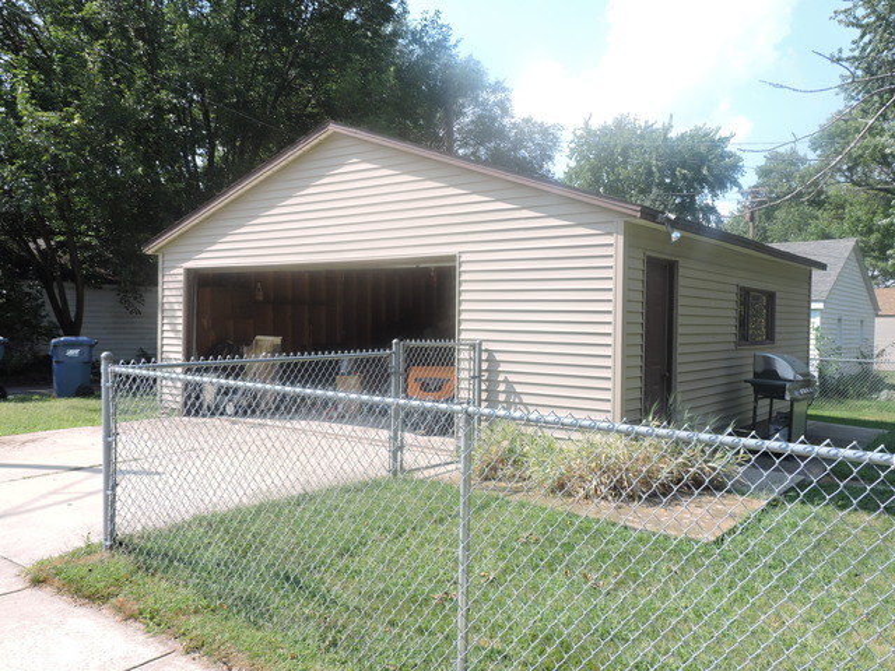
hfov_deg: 60.0
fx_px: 776
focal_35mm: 30
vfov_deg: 46.8
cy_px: 336
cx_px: 448
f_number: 3.1
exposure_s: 1/640
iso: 100
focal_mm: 5.4
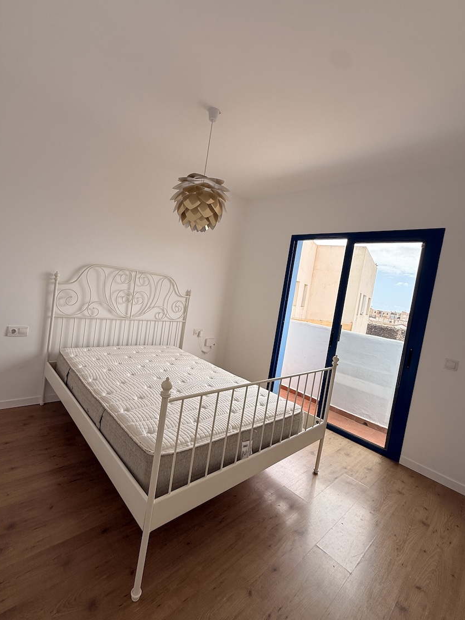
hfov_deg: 77.8
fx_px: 287
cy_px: 306
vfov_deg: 94.5
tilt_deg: -3.6
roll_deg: -8.7
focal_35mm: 16
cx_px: 205
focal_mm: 2.22
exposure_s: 1/451
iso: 64
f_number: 2.2
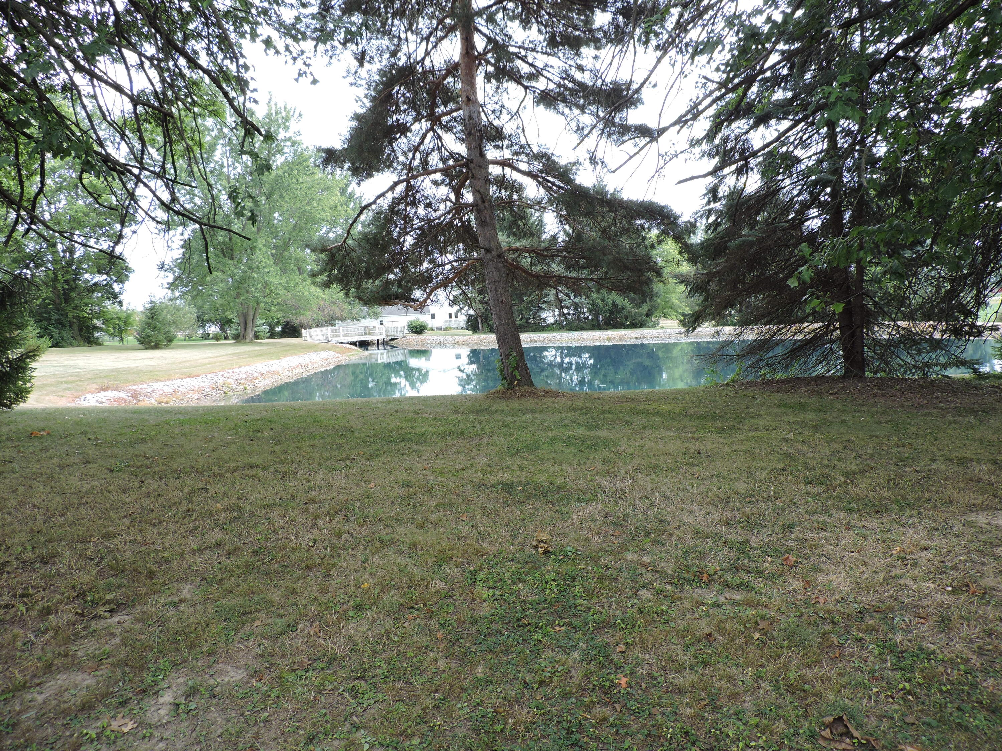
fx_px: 695
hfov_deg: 71.6
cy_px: 376
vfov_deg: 56.8
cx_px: 501
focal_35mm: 24
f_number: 3
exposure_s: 1/200
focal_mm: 4.3
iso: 100
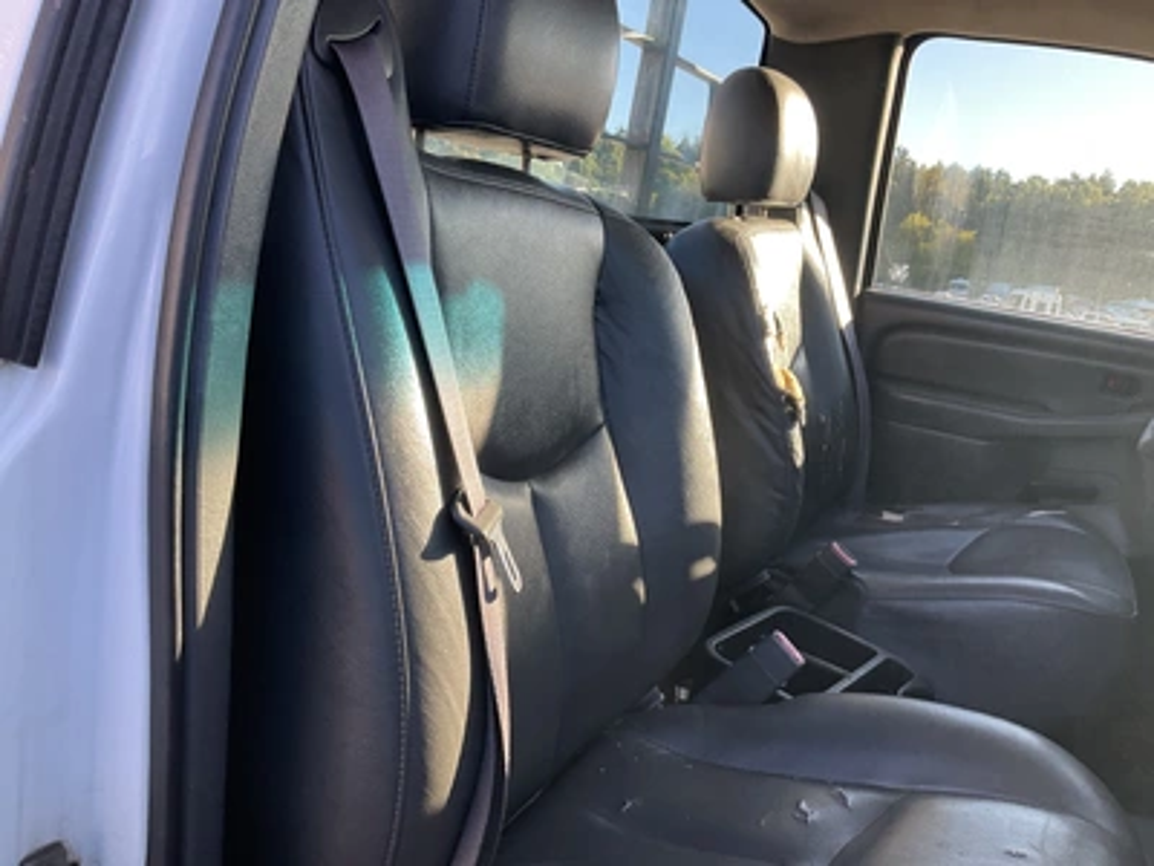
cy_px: 433
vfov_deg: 48.2
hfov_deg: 61.7
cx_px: 577
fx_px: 967
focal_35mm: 29
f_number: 1.8
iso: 20
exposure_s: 1/134
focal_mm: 3
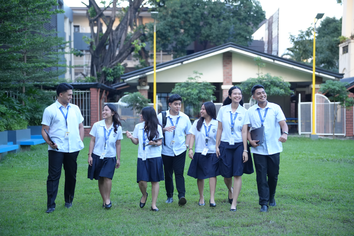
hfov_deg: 30.1
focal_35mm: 67
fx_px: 659
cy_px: 118
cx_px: 177
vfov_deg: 20.3
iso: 3200
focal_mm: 67
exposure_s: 1/350
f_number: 2.4
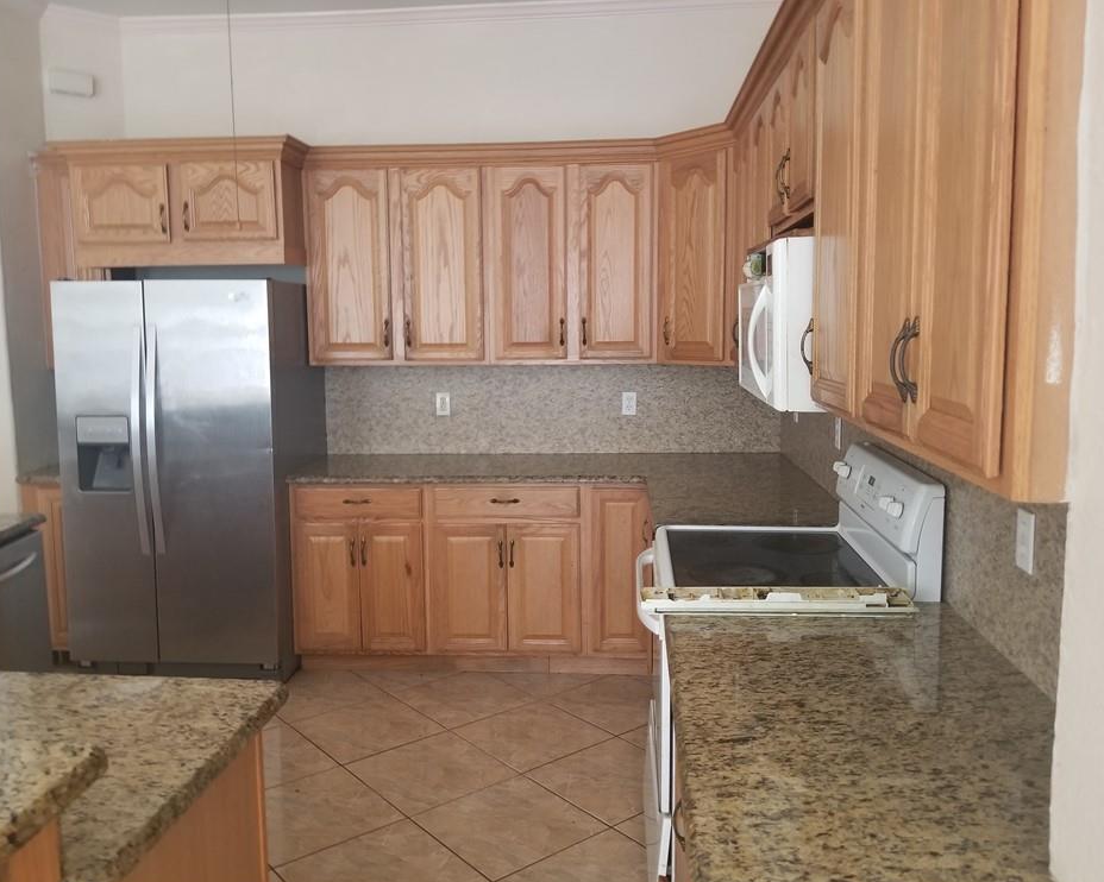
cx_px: 542
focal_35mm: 28
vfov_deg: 51.5
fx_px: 915
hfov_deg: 62.2
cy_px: 436
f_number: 1.7
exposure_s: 1/12
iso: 200
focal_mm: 4.25
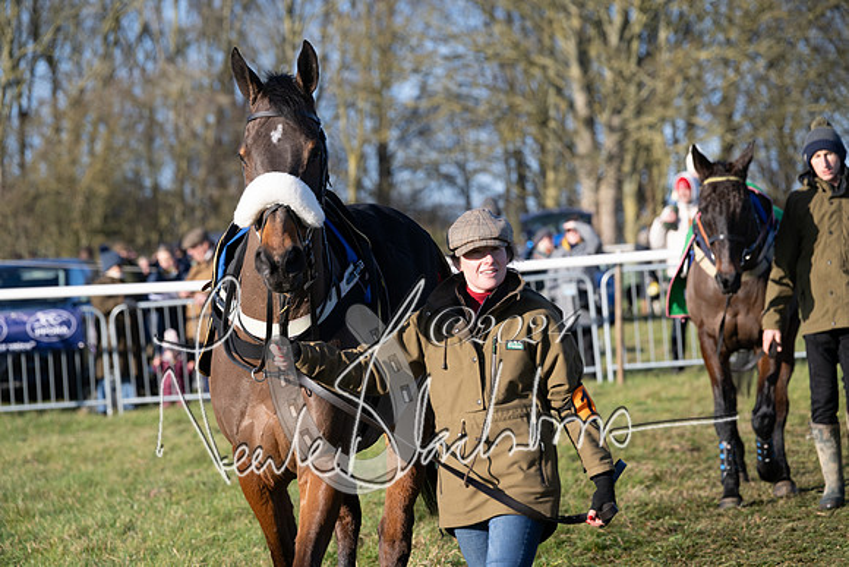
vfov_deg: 9.2
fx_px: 3538
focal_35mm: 150
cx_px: 424
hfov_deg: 13.7
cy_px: 284
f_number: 5
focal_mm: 150
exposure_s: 1/1250
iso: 400
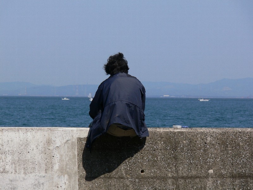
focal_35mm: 261
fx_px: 1908
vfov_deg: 5.7
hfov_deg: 7.6
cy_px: 95
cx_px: 126
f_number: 5.6
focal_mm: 55.2
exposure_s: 1/400
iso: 80
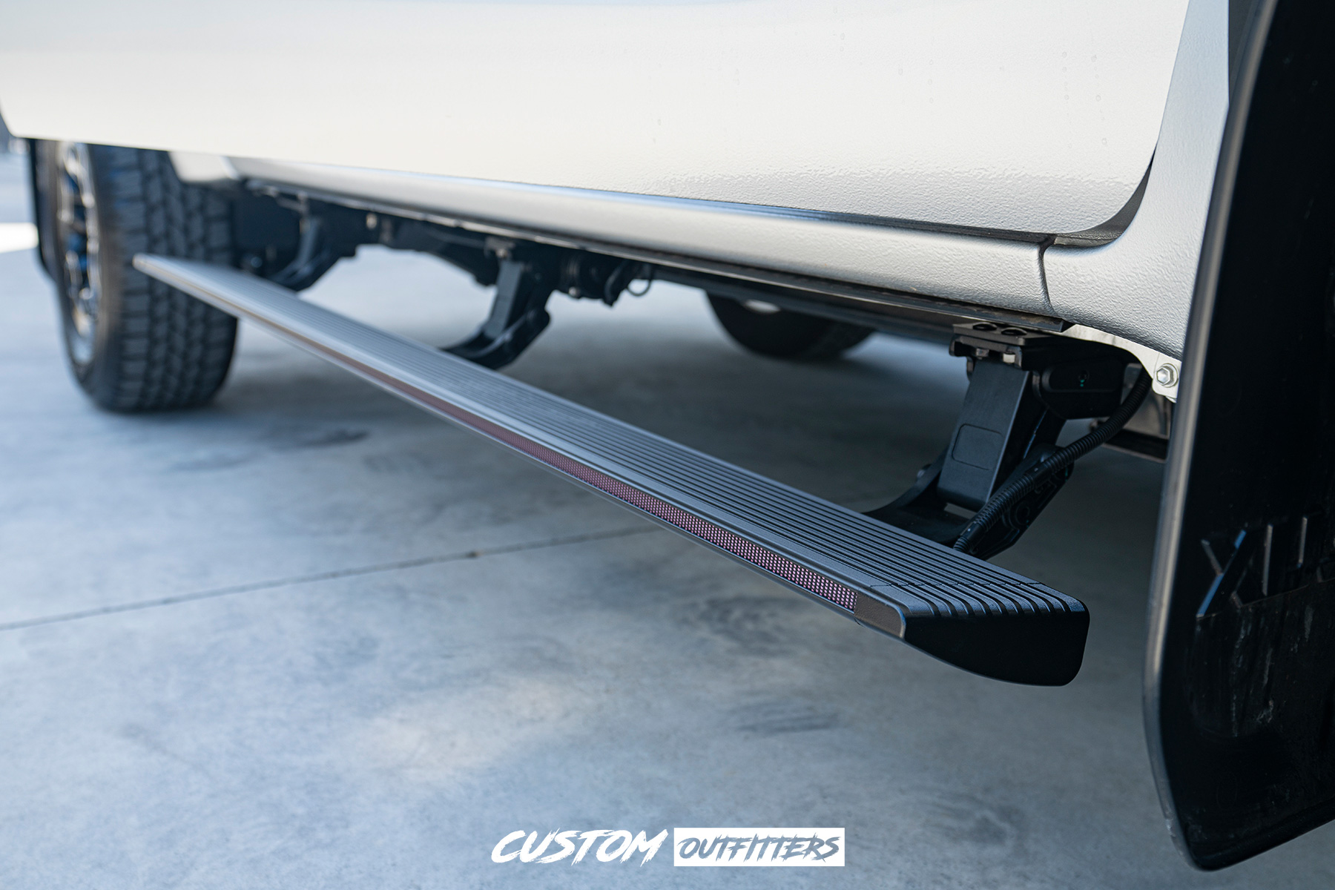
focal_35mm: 31
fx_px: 1149
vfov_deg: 42.3
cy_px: 445
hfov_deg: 60.3
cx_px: 668
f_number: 4
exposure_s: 1/60
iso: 100
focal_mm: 31
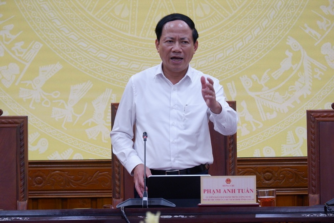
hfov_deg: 7.2
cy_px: 112
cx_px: 167
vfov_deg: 4.8
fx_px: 2673
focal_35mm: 288
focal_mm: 192.9
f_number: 6.4
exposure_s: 1/220
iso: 3200
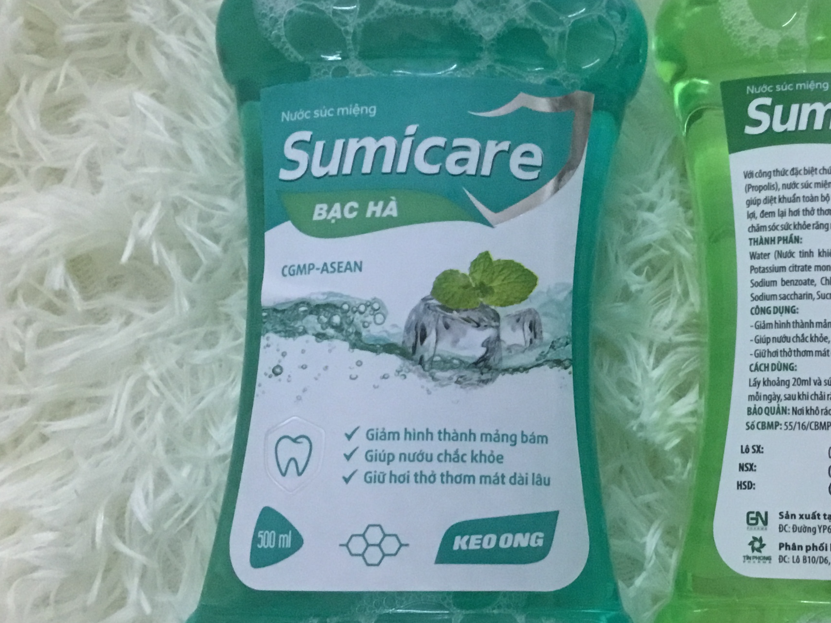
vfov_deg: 24.8
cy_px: 262
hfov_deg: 32.1
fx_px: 1416
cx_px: 625
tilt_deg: -75.6
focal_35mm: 59
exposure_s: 1/33
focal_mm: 3.3
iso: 200
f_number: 2.4
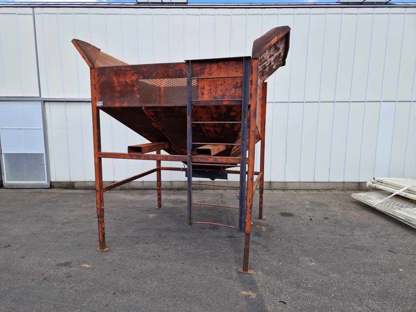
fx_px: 276
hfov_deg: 73.9
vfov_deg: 58.9
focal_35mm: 23
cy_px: 156
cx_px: 208
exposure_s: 1/704
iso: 50
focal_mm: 5.4
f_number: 1.8
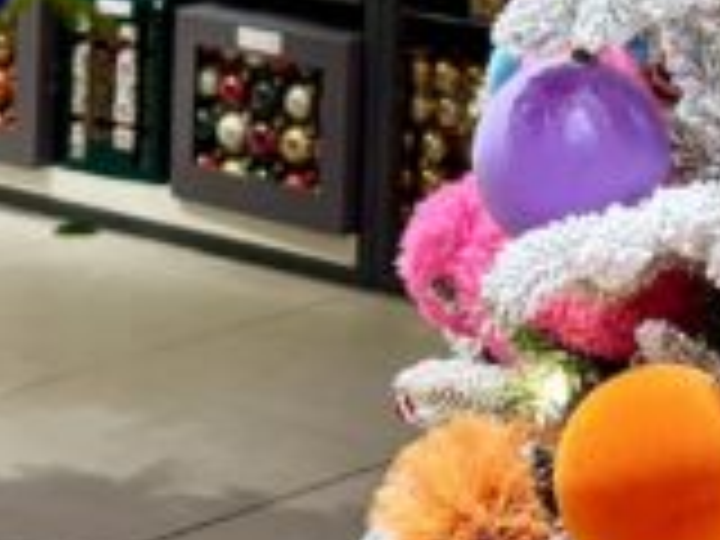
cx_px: 634
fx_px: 3453
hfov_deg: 11.8
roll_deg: -1.5
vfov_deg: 8.5
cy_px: -549
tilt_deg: -1.6
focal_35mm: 166
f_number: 1.6
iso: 125
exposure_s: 1/50
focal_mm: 5.96
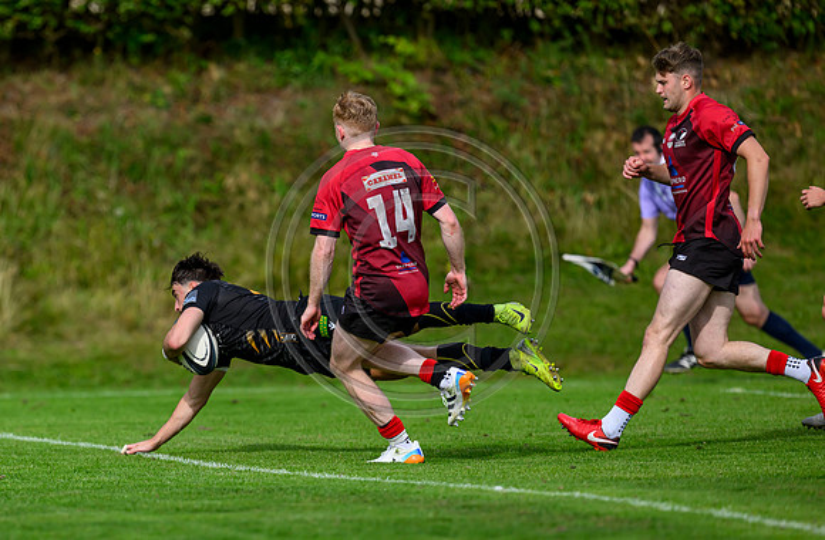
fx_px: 12627
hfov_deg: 3.7
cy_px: 320
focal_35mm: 554
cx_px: 257
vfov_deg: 2.5
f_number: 3.5
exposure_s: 1/6400
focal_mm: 400
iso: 500
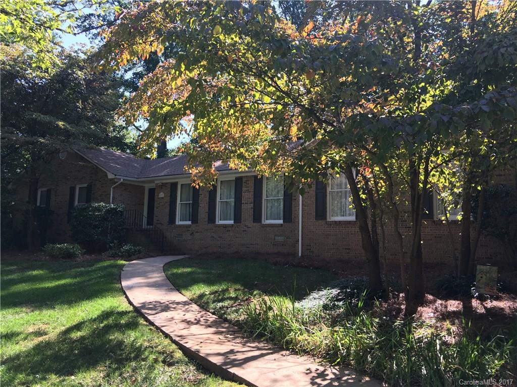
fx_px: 433
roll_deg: -1.7
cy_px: 194
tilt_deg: +9.9
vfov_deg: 48.2
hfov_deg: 61.7
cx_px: 258
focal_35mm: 29
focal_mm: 4.15
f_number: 2.2
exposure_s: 1/227
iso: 25
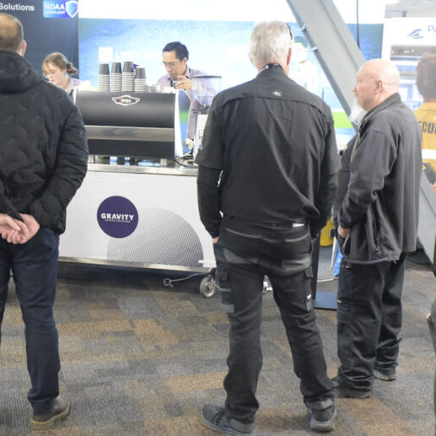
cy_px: 250
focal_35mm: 59
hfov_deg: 29.1
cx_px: 203
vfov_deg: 29.0
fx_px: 841
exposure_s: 1/80
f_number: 4
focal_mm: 35
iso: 7200
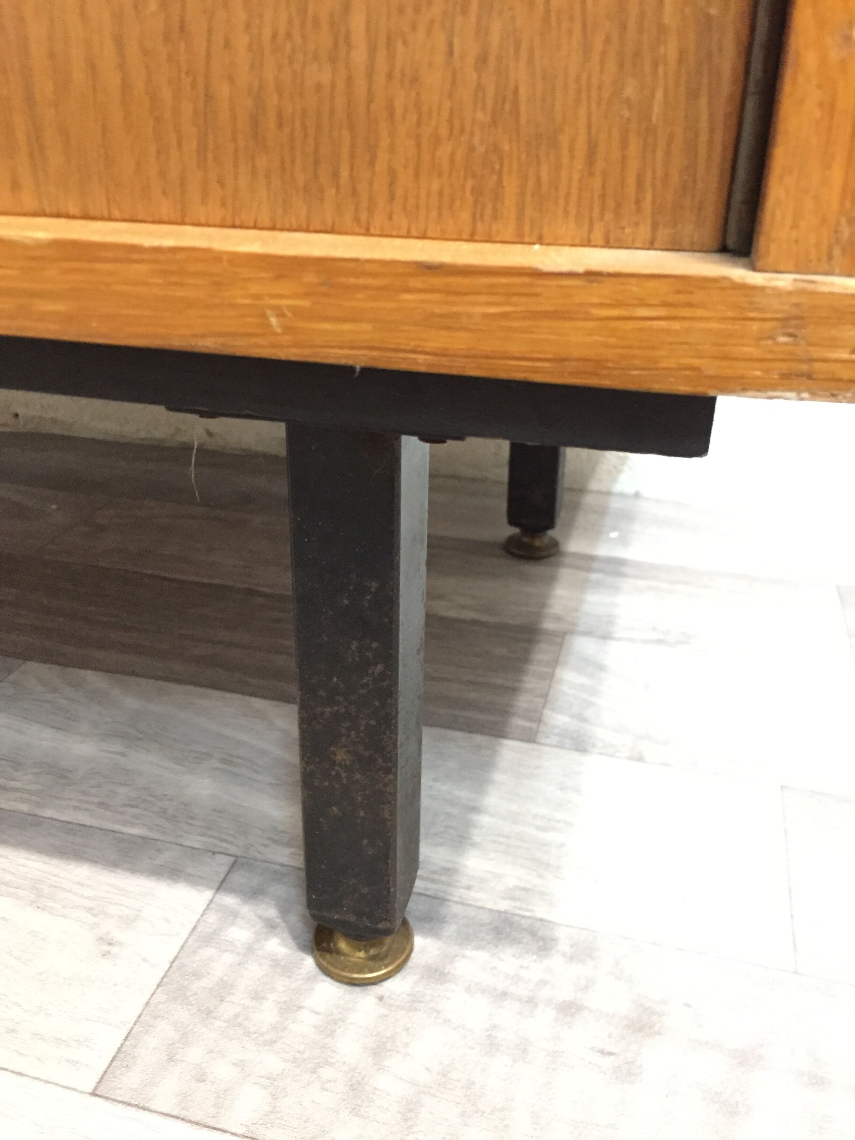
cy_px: 570
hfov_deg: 48.2
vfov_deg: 61.7
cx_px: 428
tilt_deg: -26.7
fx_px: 955
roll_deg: -0.2
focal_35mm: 29
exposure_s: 1/17
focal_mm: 4.15
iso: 400
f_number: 2.2
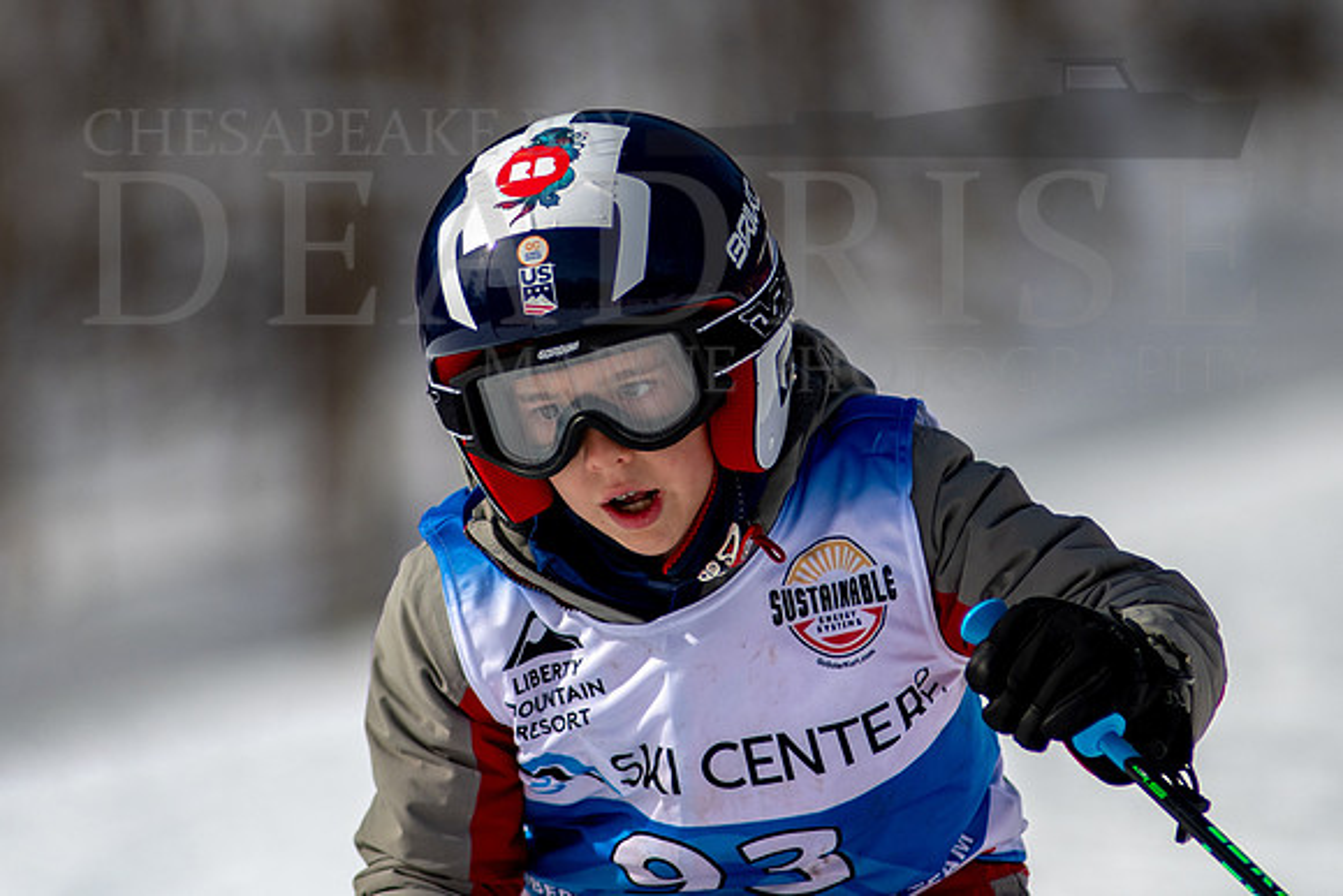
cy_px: 248
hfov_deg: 3.2
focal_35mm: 651
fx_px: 24301
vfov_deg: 2.1
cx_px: 671
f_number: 2.8
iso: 100
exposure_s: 1/6400
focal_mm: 300
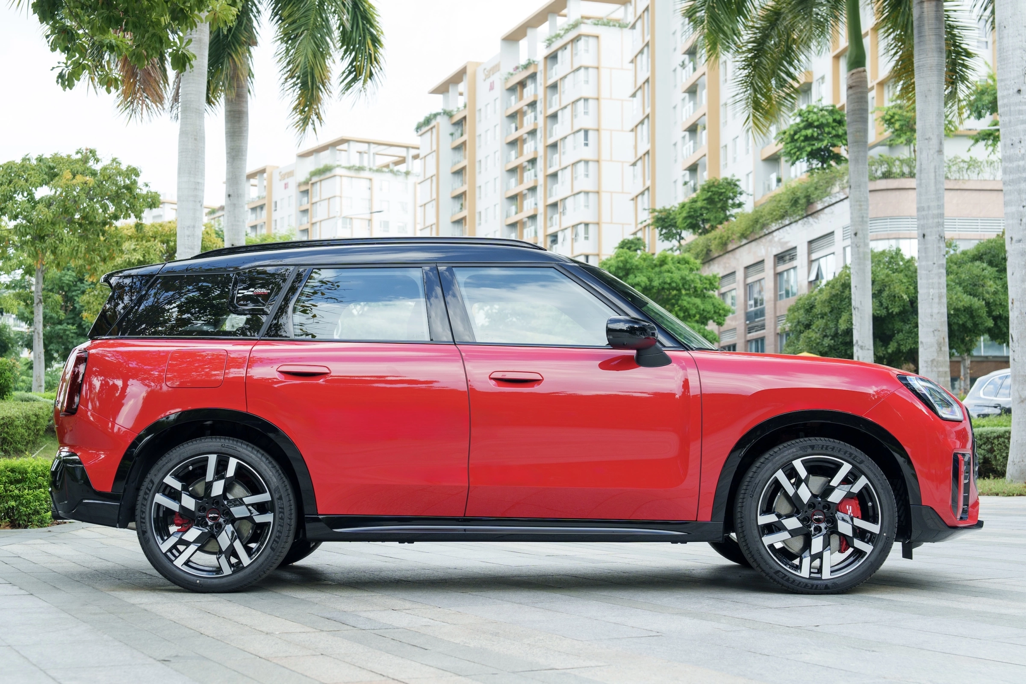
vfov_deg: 27.5
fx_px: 1396
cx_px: 513
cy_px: 342
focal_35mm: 49
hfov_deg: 40.3
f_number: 5
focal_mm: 49
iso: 400
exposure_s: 1/100
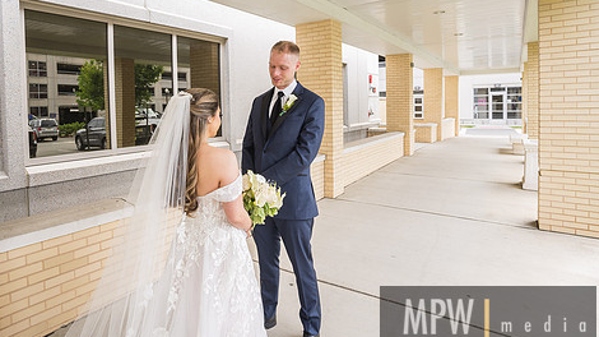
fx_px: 349
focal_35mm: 22
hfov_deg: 80.2
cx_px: 238
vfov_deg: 50.7
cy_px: 119
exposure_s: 1/160
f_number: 2.8
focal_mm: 17
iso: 100
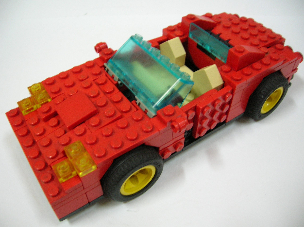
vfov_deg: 41.7
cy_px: 114
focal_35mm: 34
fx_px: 298
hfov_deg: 54.0
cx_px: 152
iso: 100
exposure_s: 1/3.1
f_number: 2.9
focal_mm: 5.7
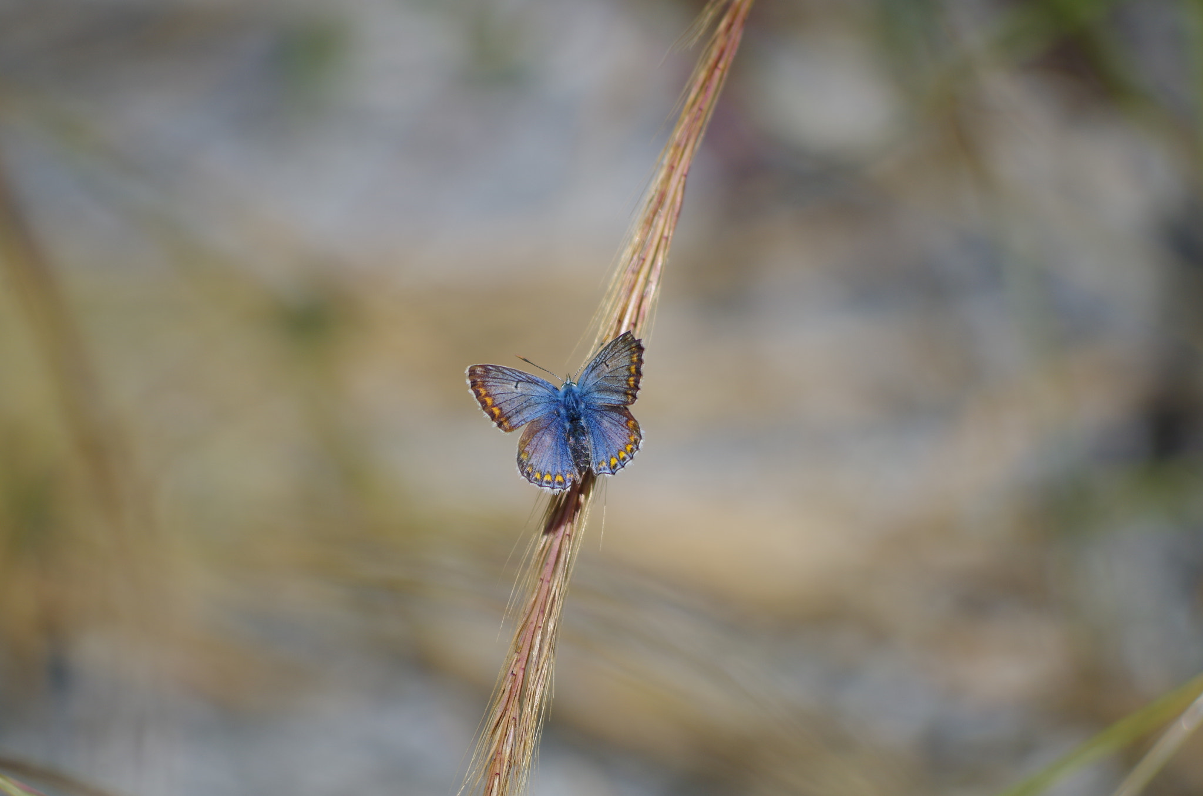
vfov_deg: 3.0
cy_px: 398
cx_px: 602
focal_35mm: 450
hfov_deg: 4.6
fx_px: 15005
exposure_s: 1/500
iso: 100
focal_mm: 300
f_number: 5.8
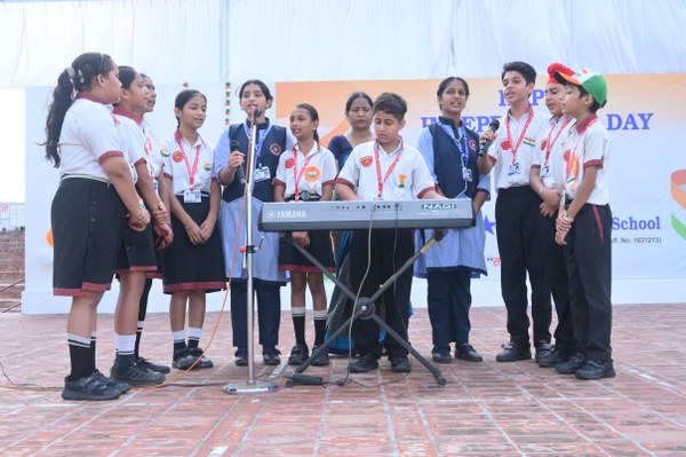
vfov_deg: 32.6
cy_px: 228
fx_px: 781
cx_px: 343
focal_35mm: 41
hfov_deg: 47.4
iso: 160
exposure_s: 1/125
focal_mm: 41
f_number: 7.1
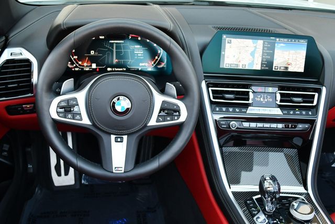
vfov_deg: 33.5
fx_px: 373
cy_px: 112
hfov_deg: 48.4
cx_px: 168
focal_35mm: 40
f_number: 3.8
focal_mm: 20
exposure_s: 1/250
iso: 720
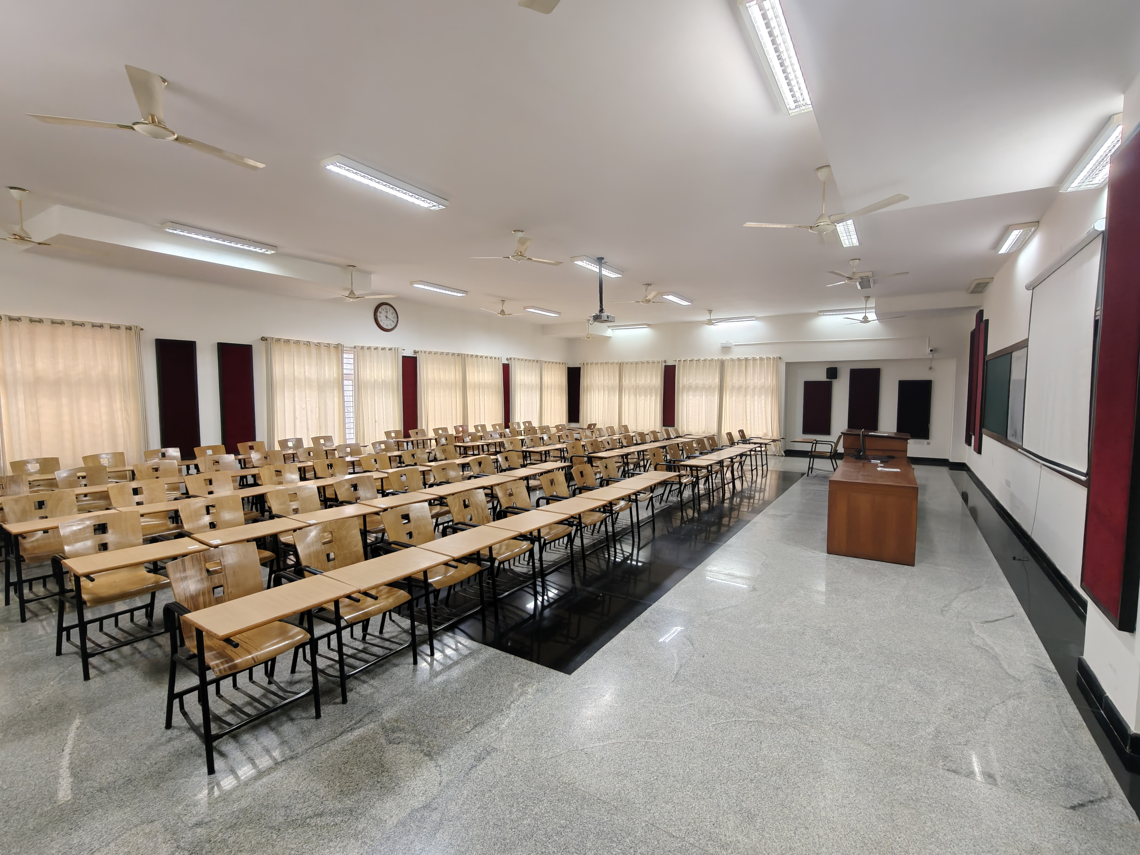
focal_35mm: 15
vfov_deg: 81.7
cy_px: 428
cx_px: 570
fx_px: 494
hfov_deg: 98.2
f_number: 2
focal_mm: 2.3
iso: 500
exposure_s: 1/100
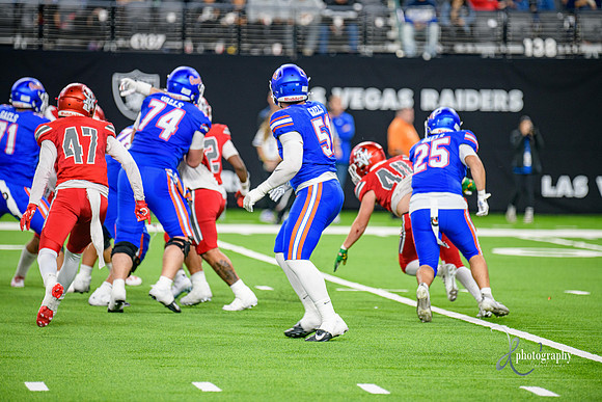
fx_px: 4014
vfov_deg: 5.7
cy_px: 201
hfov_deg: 8.6
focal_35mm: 240
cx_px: 301
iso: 1000
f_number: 2.8
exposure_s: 1/400
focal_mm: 240
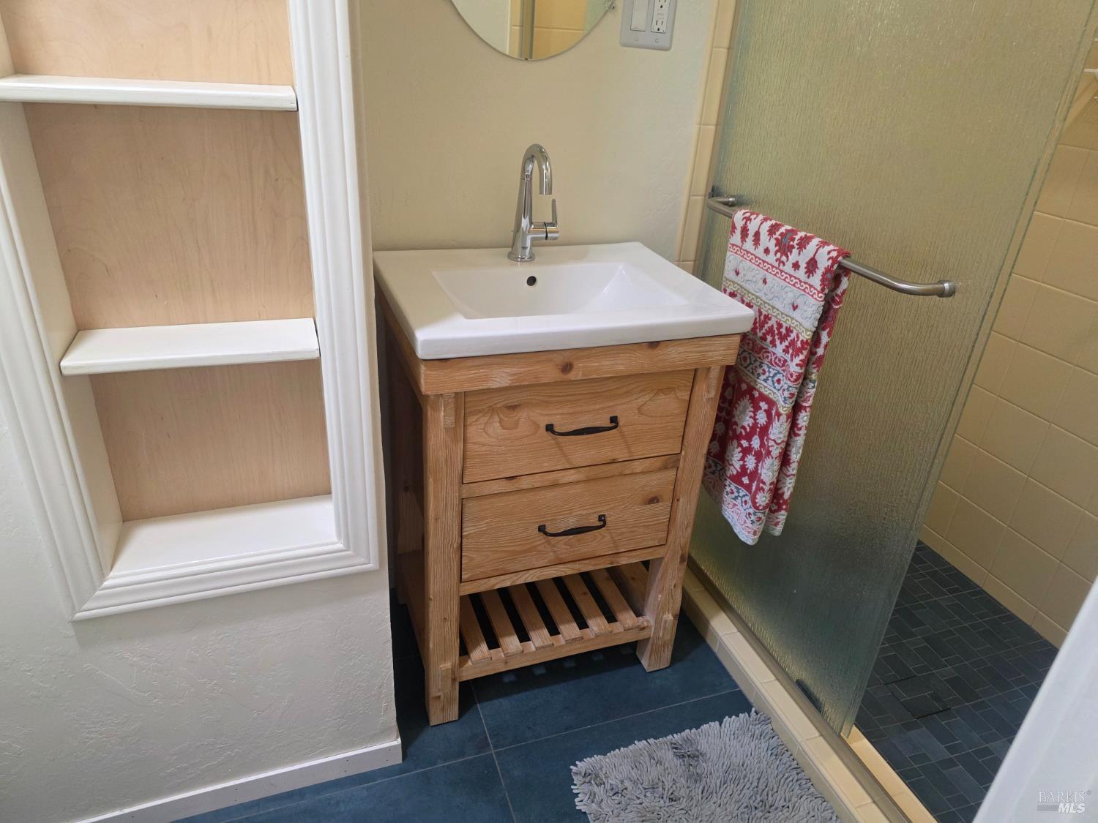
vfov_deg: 58.9
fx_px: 730
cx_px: 549
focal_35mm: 23
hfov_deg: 73.9
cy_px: 412
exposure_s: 1/120
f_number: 1.7
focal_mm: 6.3
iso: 320
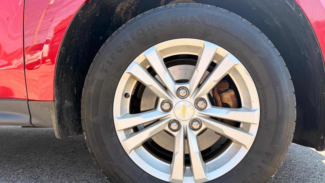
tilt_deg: -2.3
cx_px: 162
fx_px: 233
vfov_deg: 42.9
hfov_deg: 69.9
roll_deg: +2.4
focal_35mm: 27
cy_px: 94
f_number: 1.78
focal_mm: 6.76
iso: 80
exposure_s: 1/780
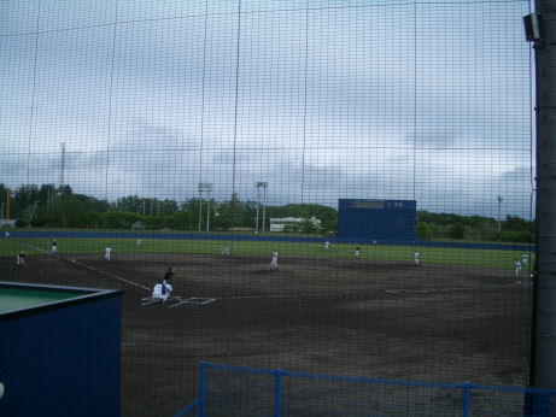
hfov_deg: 52.6
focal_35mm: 35
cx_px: 278
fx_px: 562
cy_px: 208
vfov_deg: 40.7
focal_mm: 5.8
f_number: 4.3
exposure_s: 1/400
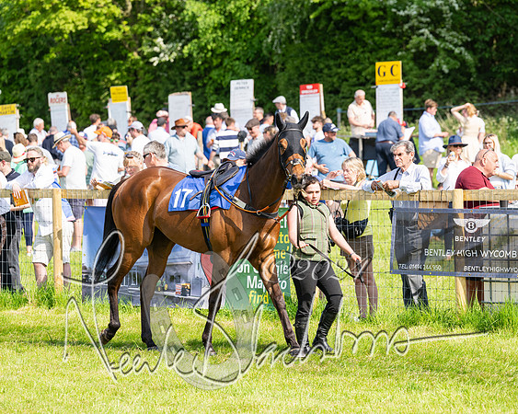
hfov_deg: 10.7
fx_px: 2763
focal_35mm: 180
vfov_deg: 8.6
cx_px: 259
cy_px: 207
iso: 200
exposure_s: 1/800
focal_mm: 160
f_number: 5
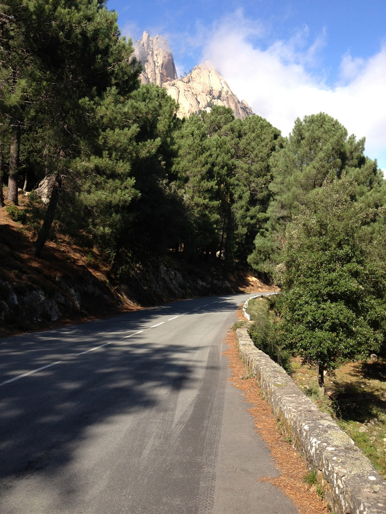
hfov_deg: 40.7
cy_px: 257
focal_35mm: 35
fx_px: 520
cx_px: 193
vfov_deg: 52.6
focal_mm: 4.28
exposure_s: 1/836
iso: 64
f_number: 2.4
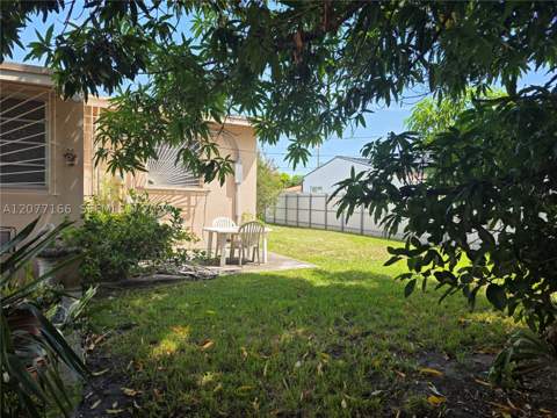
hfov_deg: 73.9
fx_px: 370
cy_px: 209
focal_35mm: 23
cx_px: 278
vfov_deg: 58.9
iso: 80
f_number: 1.7
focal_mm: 6.3
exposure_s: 1/2579
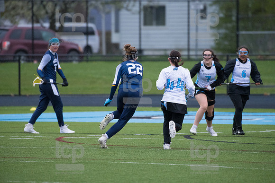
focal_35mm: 440
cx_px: 138
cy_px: 92
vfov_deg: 3.1
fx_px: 3362
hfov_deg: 4.7
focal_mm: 440
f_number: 5.6
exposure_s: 1/1600
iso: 4000
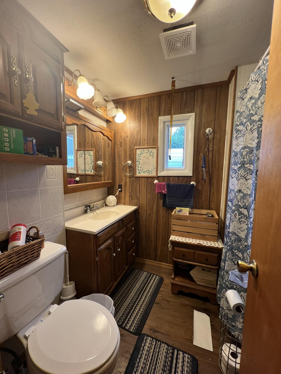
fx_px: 141
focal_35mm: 13
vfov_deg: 106.2
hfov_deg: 89.9
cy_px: 187
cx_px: 140
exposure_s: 1/120
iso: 125
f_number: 1.8
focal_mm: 1.57
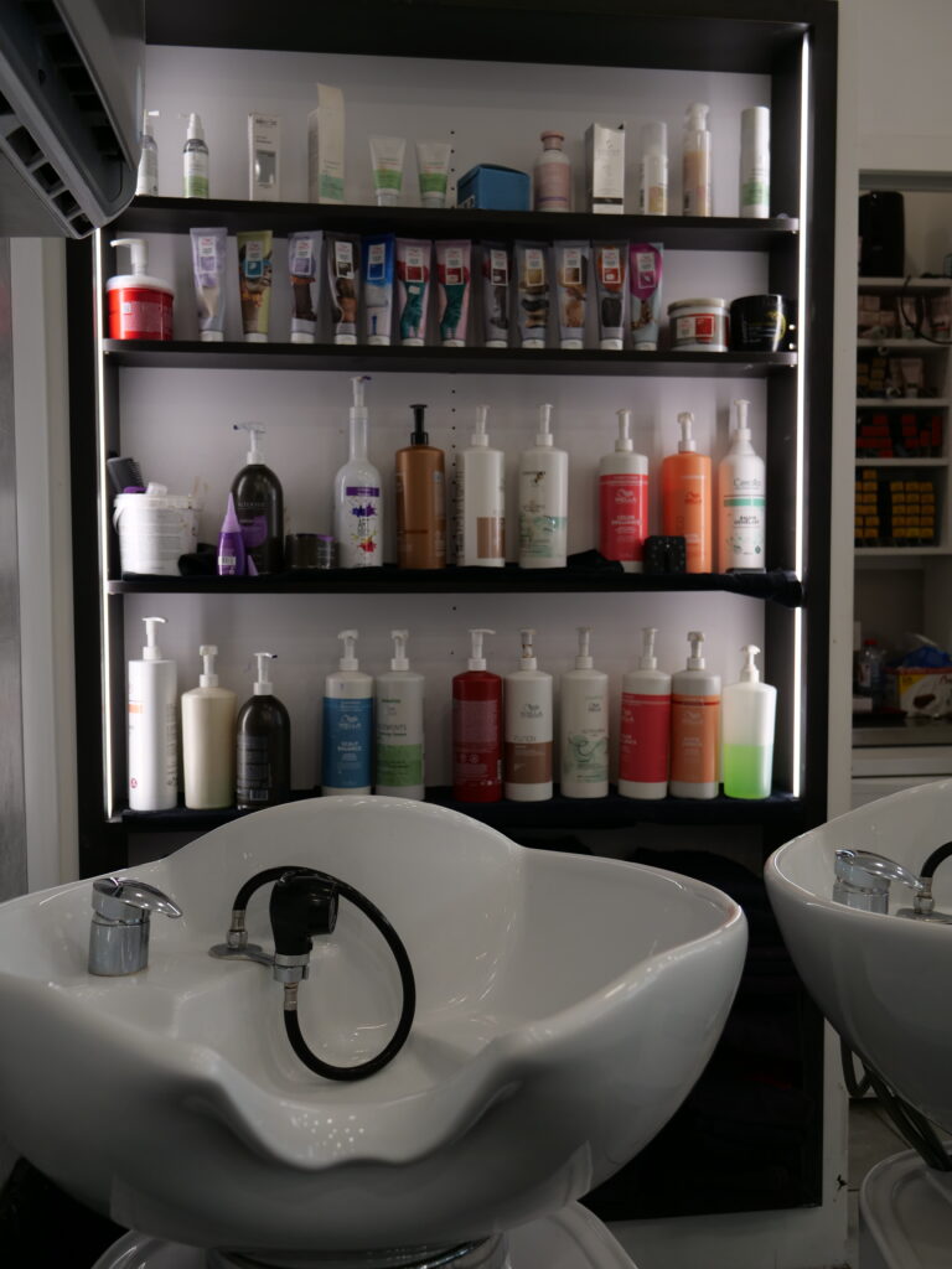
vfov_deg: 56.8
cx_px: 476
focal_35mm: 32
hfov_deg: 44.2
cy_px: 634
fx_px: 1173
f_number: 3.2
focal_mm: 16
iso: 200
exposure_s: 1/125
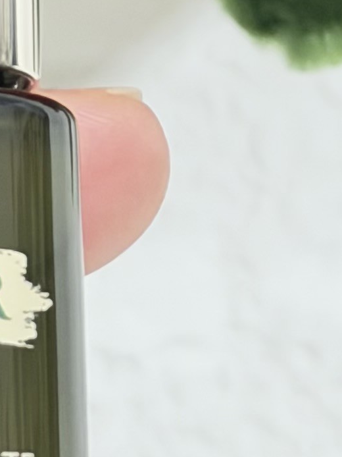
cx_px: -124
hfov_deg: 5.3
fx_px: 3678
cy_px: -207
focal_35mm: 279
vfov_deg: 7.0
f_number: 1.78
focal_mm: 6.76
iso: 640
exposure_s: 1/24
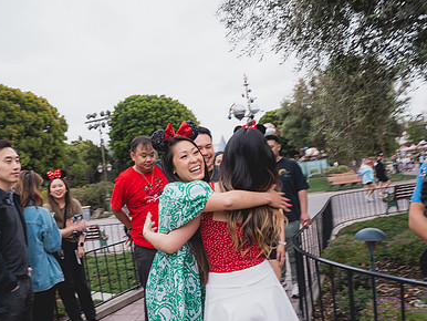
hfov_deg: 66.9
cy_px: 175
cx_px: 181
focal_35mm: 26
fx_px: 321
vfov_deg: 53.0
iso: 125
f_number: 5.6
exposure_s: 1/60
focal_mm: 18
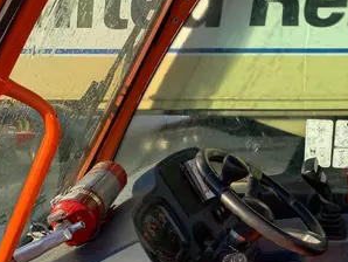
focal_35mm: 48
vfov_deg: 29.4
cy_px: 220
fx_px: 483
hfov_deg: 37.4
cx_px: 305
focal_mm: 4.25
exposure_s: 1/561
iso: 25
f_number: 1.8
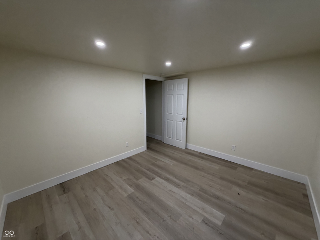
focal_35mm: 14
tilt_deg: -10.0
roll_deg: +1.0
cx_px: 160
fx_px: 129
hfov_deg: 102.1
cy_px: 120
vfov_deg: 85.7
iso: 250
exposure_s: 1/120
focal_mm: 2.22
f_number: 2.2
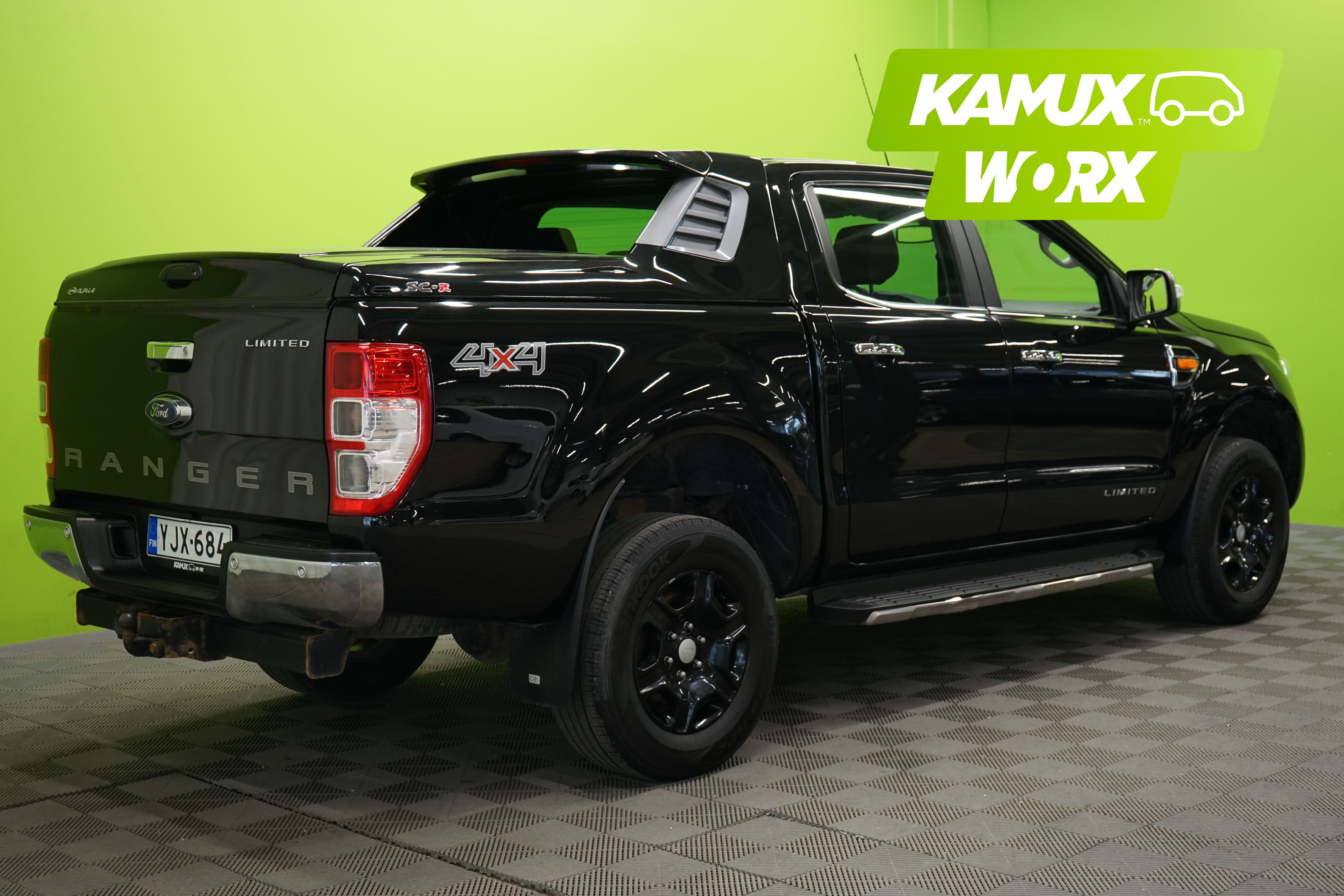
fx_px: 1792
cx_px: 672
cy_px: 448
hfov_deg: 41.1
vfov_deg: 28.1
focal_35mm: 48
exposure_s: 1/40
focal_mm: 48
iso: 800
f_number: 6.3
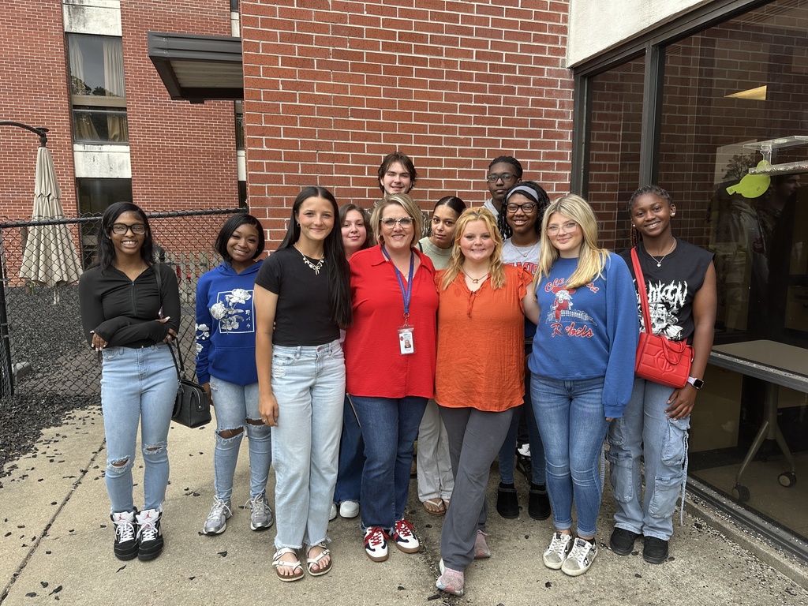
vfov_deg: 56.8
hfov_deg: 71.6
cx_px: 404
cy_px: 303
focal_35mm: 24
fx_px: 560
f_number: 1.78
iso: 80
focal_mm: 6.86
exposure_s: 1/398
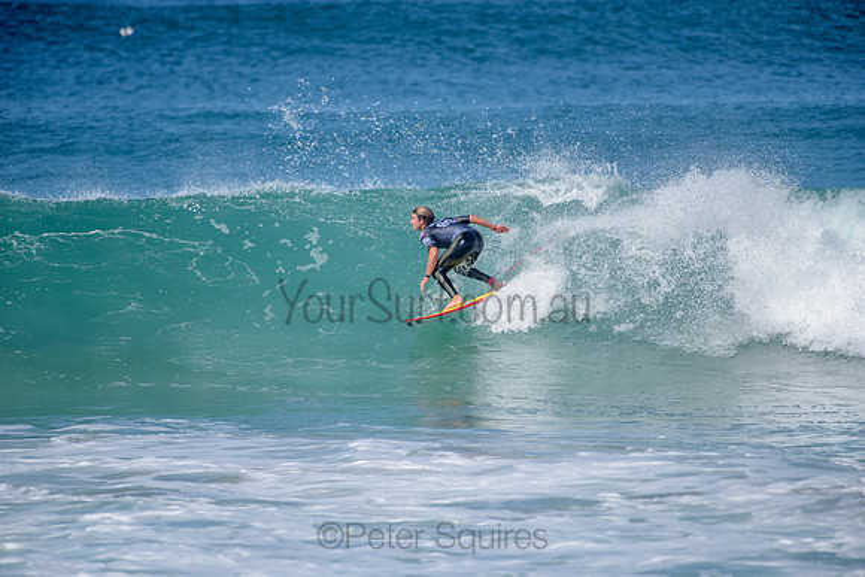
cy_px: 288
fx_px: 12016
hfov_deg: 4.1
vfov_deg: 2.8
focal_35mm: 500
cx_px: 432
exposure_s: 1/2000
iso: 160
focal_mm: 500
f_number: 5.6
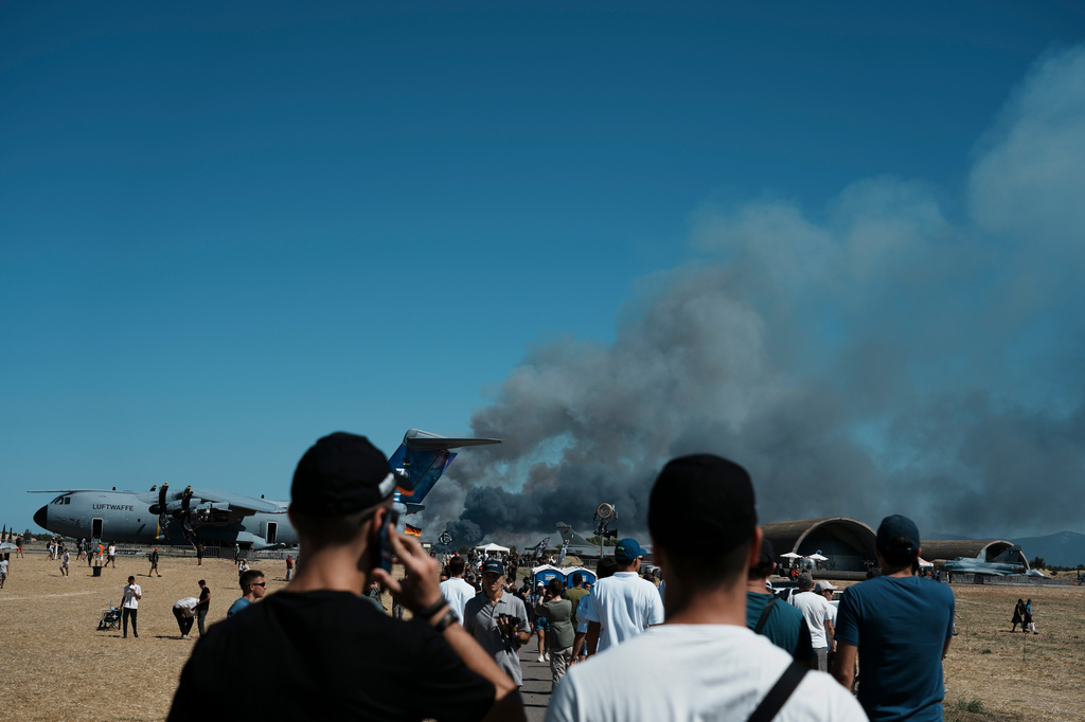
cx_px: 542
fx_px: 1326
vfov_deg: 30.5
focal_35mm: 44
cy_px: 361
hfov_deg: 44.5
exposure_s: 1/1000
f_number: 5.6
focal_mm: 44
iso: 50
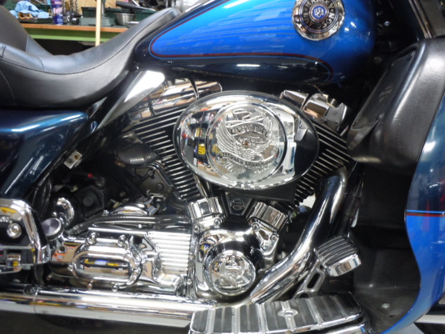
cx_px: 222
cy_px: 167
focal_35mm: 28
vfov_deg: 49.7
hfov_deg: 63.4
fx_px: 360
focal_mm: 5
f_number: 3.7
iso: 400
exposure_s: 1/8
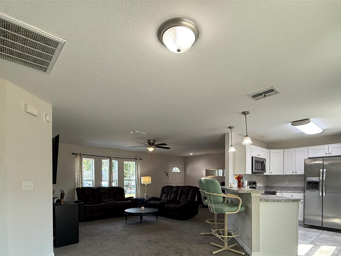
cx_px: 178
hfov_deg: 81.7
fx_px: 197
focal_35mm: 20
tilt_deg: -1.0
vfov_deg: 63.2
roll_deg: +0.4
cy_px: 183
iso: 160
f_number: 2.2
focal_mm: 2.22
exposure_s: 1/99
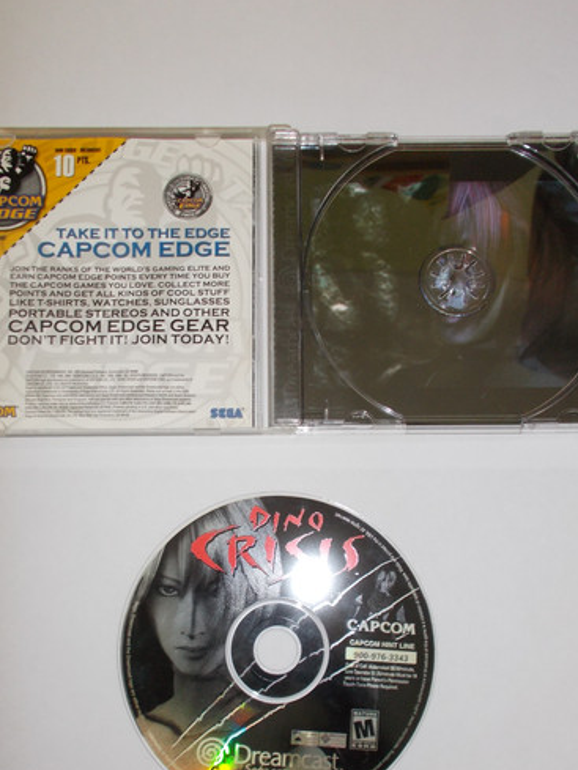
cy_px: 487
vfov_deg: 53.3
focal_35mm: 34
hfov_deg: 41.8
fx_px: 757
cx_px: 277
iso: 200
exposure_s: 1/25
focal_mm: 4.6
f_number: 3.2
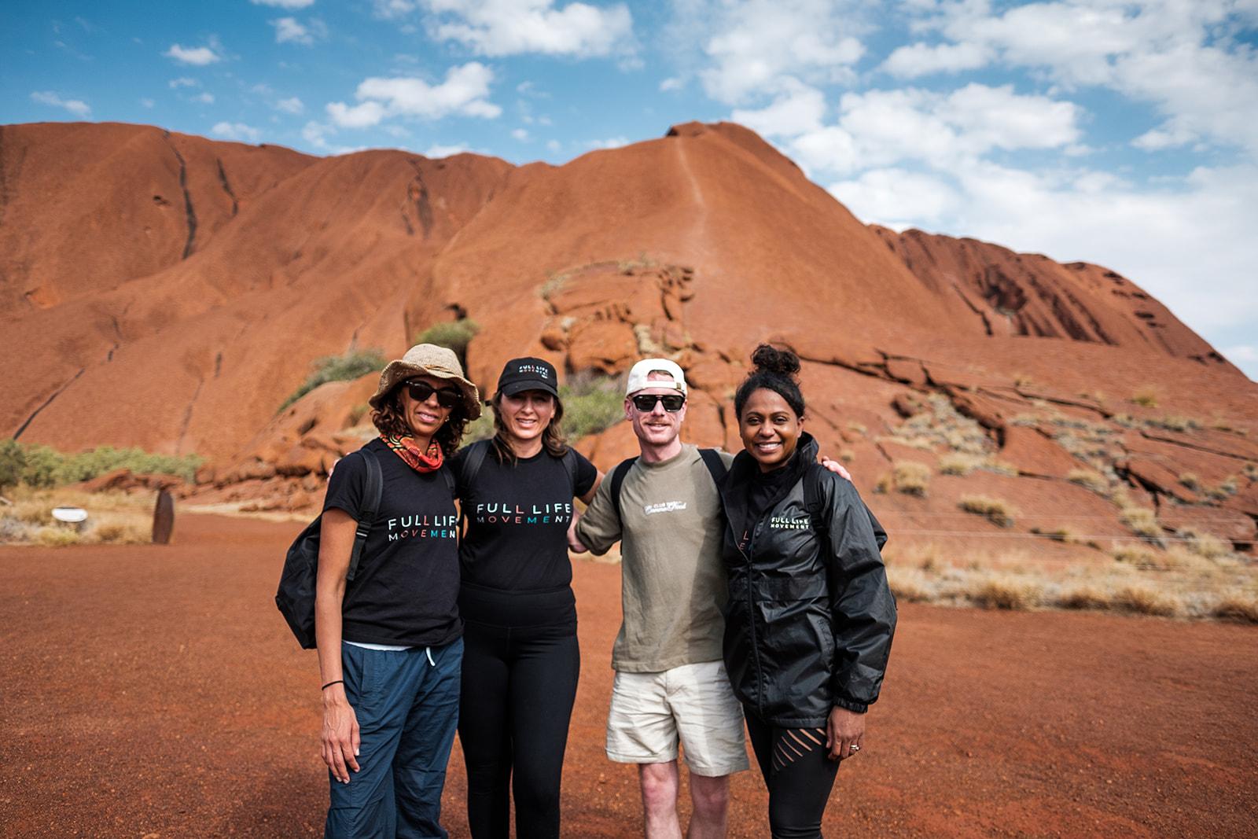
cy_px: 420
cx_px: 629
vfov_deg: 53.1
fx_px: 839
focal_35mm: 24
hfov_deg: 73.7
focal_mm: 16
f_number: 1.4
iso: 400
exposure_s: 1/8000
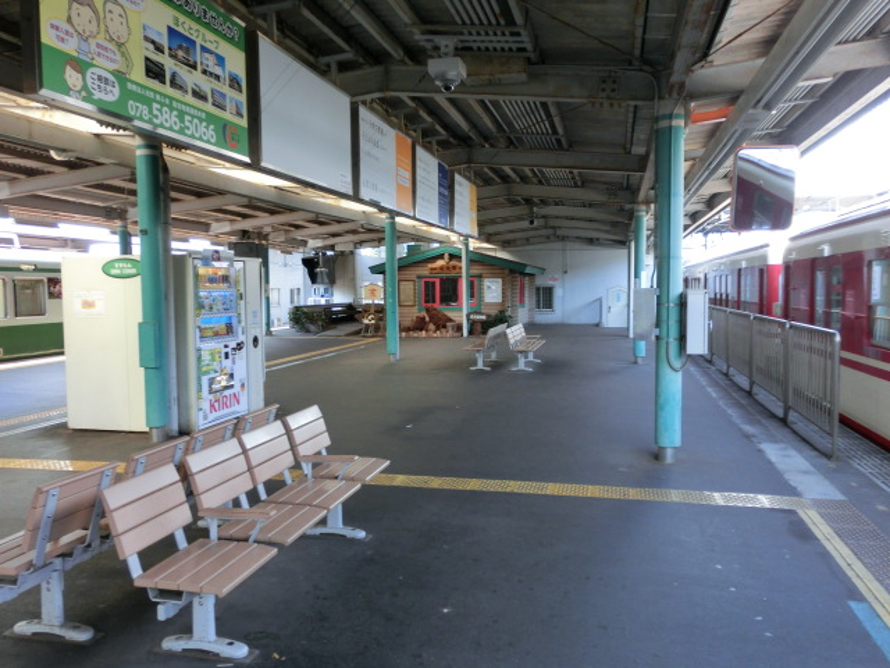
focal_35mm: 28
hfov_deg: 63.4
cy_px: 334
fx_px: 720
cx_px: 445
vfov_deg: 49.7
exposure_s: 1/125
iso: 200
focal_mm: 5
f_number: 3
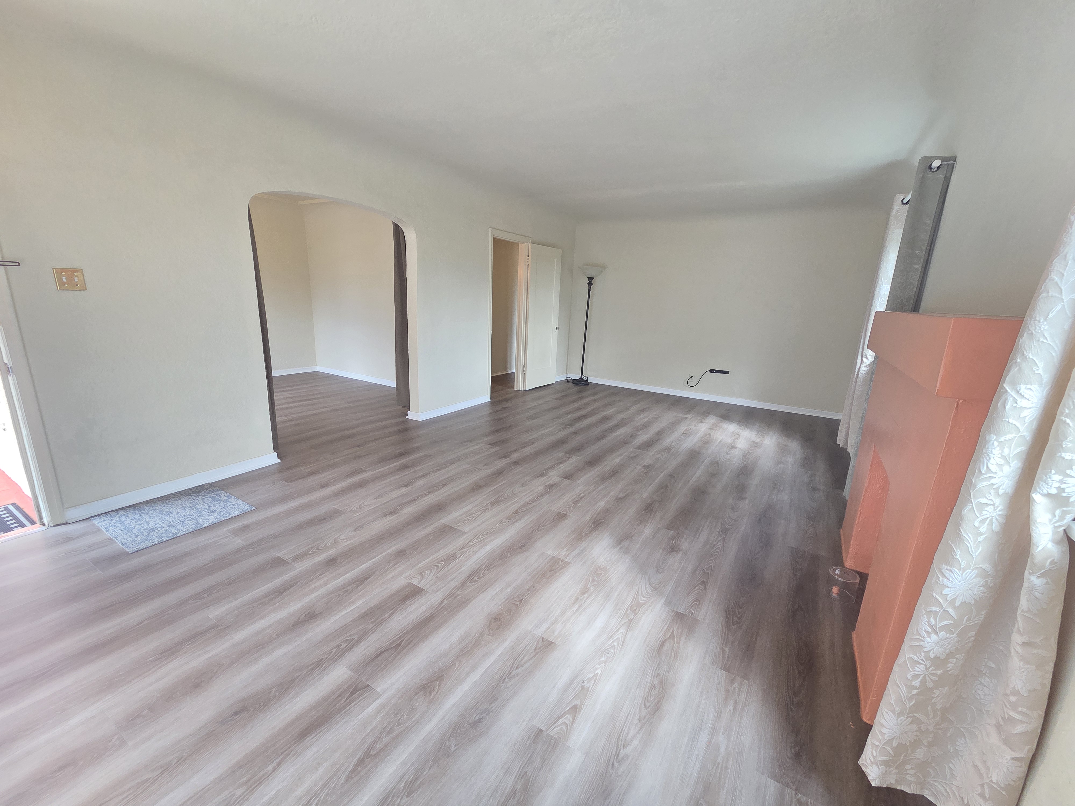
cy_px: 403
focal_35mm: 13
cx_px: 538
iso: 250
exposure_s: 1/60
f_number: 2.2
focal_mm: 2.2
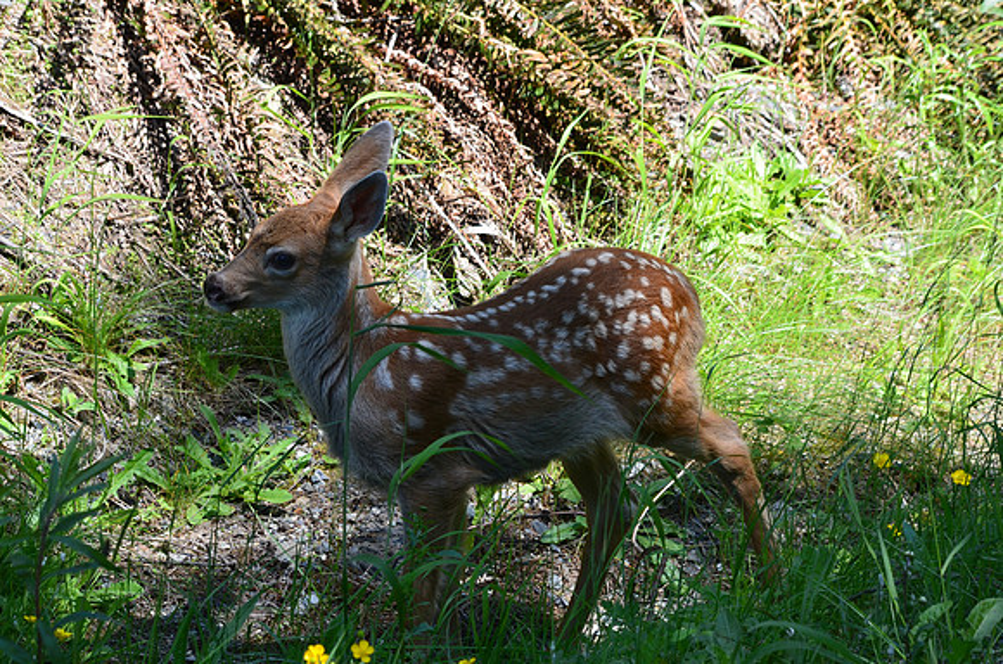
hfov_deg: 12.5
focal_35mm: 165
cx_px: 502
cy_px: 332
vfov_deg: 8.3
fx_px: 4587
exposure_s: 1/160
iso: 400
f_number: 9
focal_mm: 110
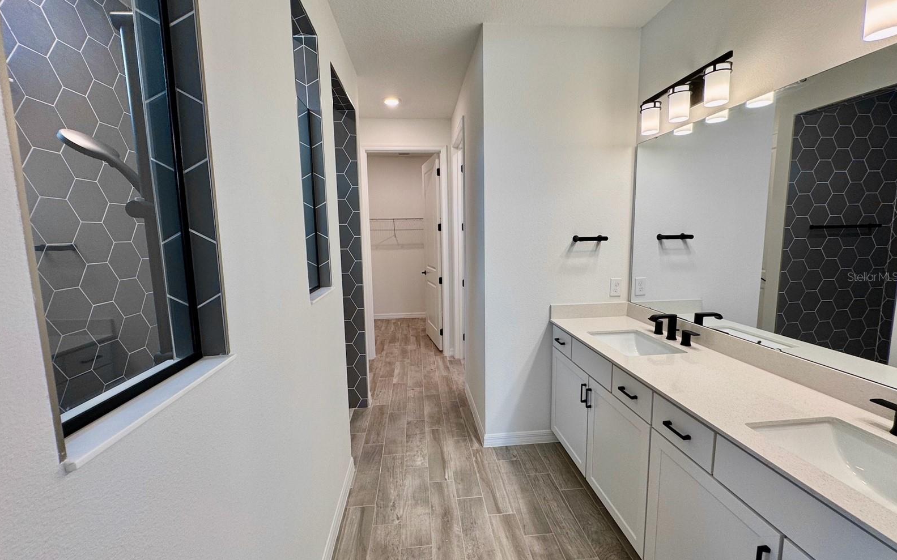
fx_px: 367
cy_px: 276
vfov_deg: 74.8
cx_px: 448
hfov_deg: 101.5
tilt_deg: -7.3
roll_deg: +0.7
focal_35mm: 15
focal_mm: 2.22
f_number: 2.2
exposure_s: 1/120
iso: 80
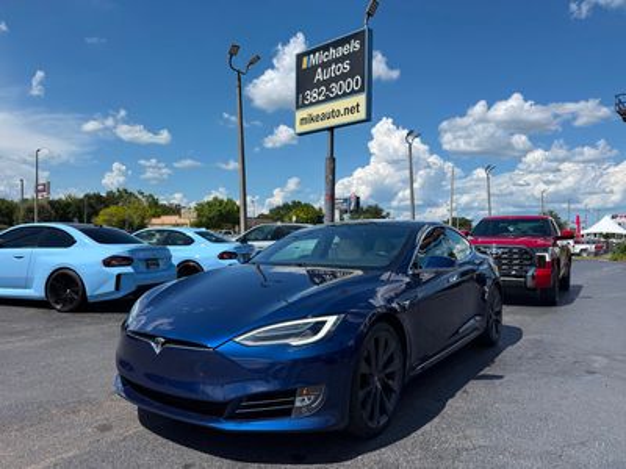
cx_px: 313
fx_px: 434
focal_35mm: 24
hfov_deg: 71.6
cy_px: 234
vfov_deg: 56.8
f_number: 1.78
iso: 80
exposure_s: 1/6711
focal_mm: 6.76
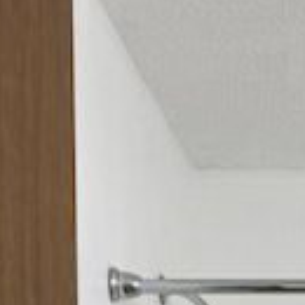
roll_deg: -0.4
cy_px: 655
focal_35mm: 113
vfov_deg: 12.9
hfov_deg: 14.8
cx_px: 389
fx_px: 1126
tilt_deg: -4.6
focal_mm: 4.25
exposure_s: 1/120
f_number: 1.8
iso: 125
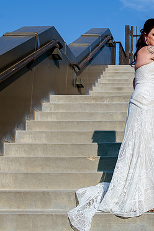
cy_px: 81
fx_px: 449
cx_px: 155
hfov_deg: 18.9
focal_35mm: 70
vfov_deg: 28.7
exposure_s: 1/640
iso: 160
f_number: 6.3
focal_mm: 35
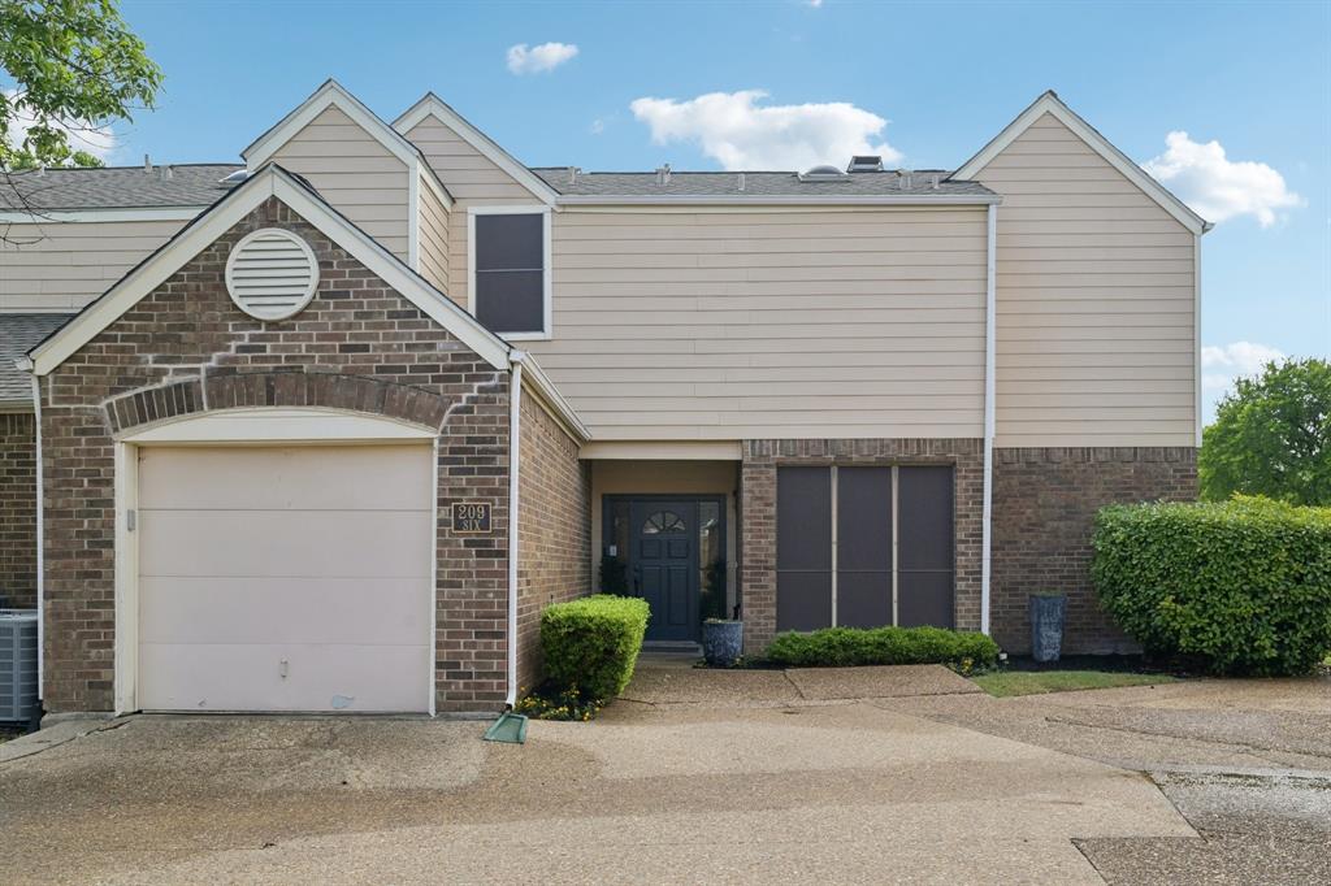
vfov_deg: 49.5
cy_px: 443
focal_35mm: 26
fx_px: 961
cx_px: 666
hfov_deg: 69.4
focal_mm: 26
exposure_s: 1/500
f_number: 8
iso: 400
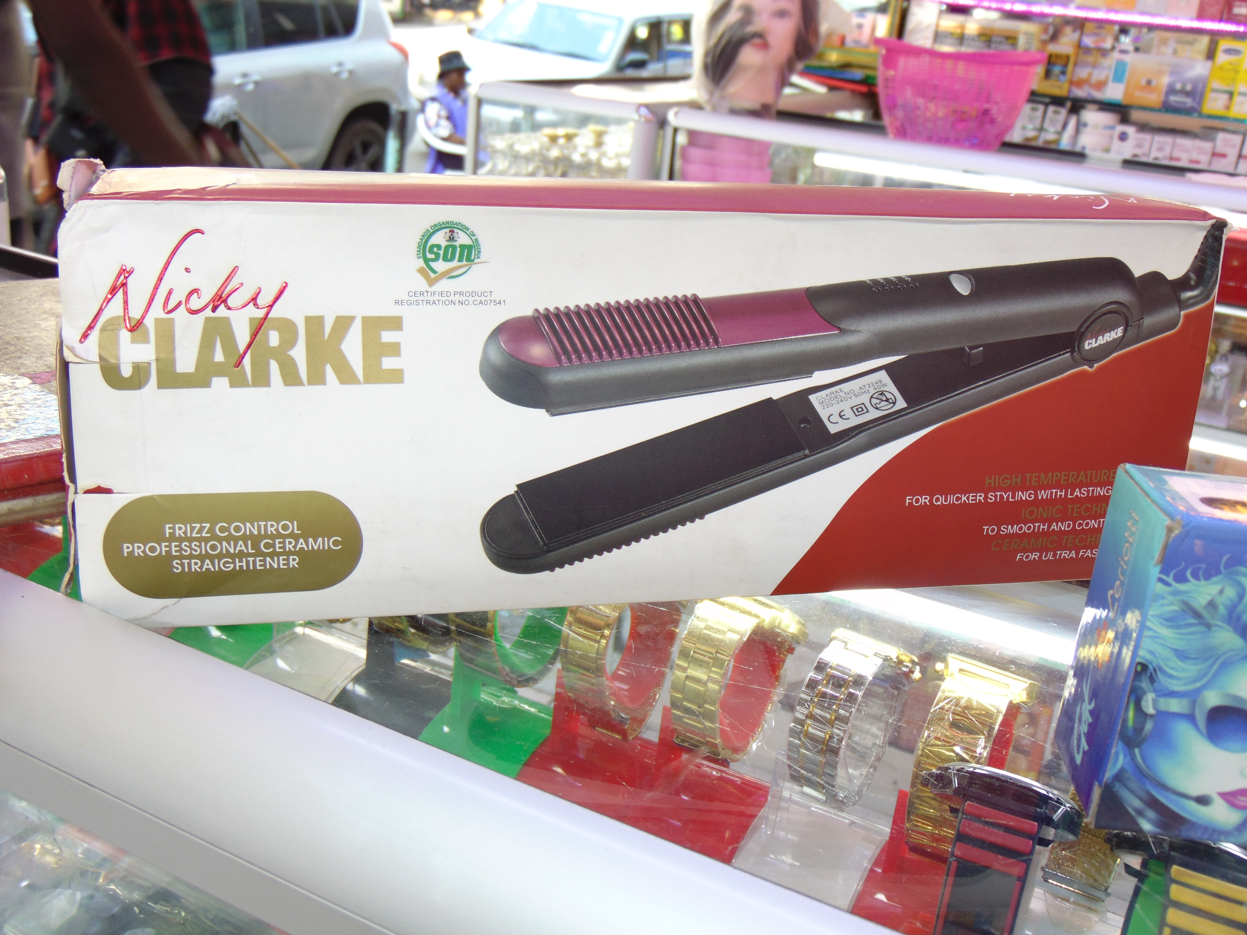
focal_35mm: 35
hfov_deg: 52.6
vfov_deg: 40.7
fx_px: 1261
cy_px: 468
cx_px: 624
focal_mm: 6.3
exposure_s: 1/50
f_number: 3.2
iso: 80
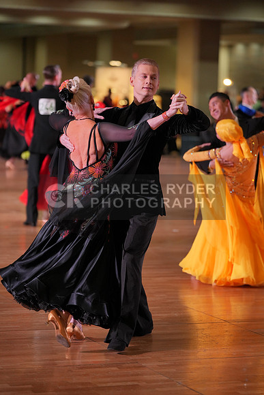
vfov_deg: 16.5
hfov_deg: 11.1
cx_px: 132
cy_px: 198
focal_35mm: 124
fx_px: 1363
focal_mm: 124
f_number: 2.8
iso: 1000
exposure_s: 1/500
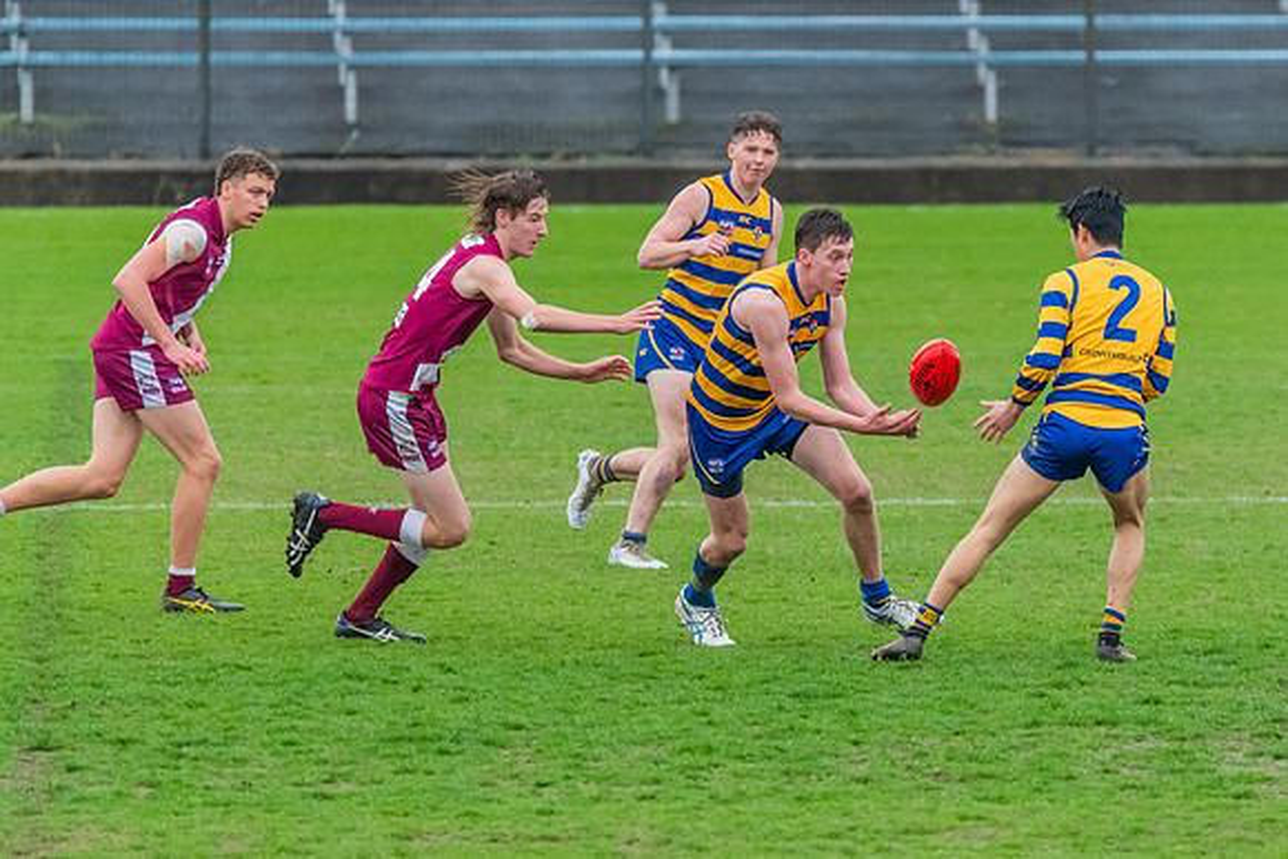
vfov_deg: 1.8
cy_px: 390
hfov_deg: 2.7
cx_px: 830
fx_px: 27708
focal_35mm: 774
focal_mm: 600
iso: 4000
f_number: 6.3
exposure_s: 1/1600
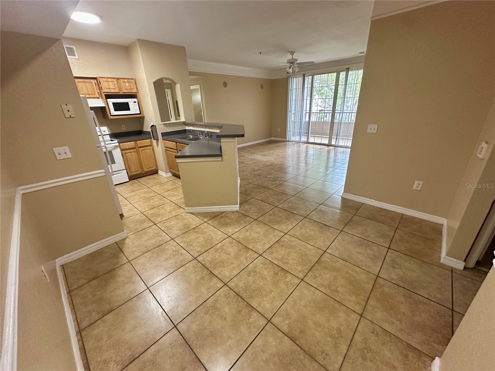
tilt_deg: -21.5
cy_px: 186
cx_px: 248
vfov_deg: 85.7
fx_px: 200
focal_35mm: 14
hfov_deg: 102.1
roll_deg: +2.2
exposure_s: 1/60
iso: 400
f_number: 2.2
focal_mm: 2.22
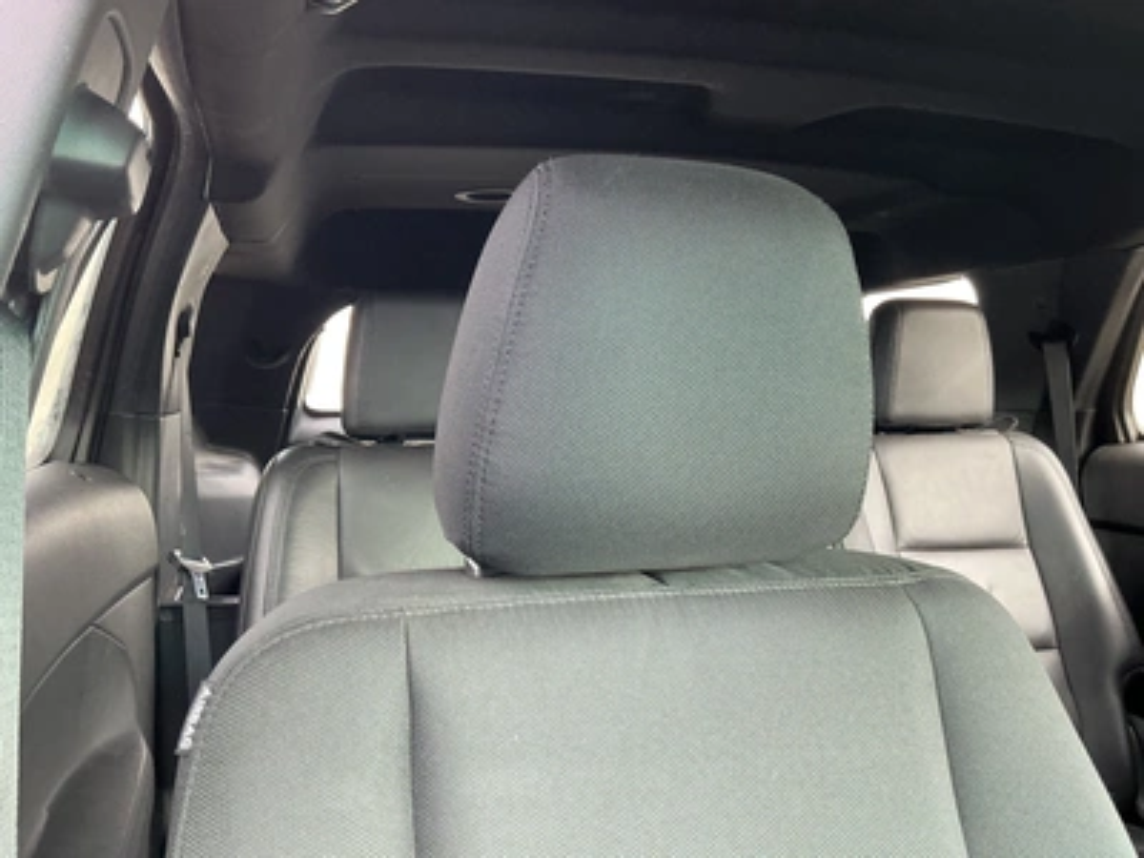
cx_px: 572
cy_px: 429
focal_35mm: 28
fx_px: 925
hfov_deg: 63.4
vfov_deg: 49.7
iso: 100
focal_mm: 3
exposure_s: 1/60
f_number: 1.8
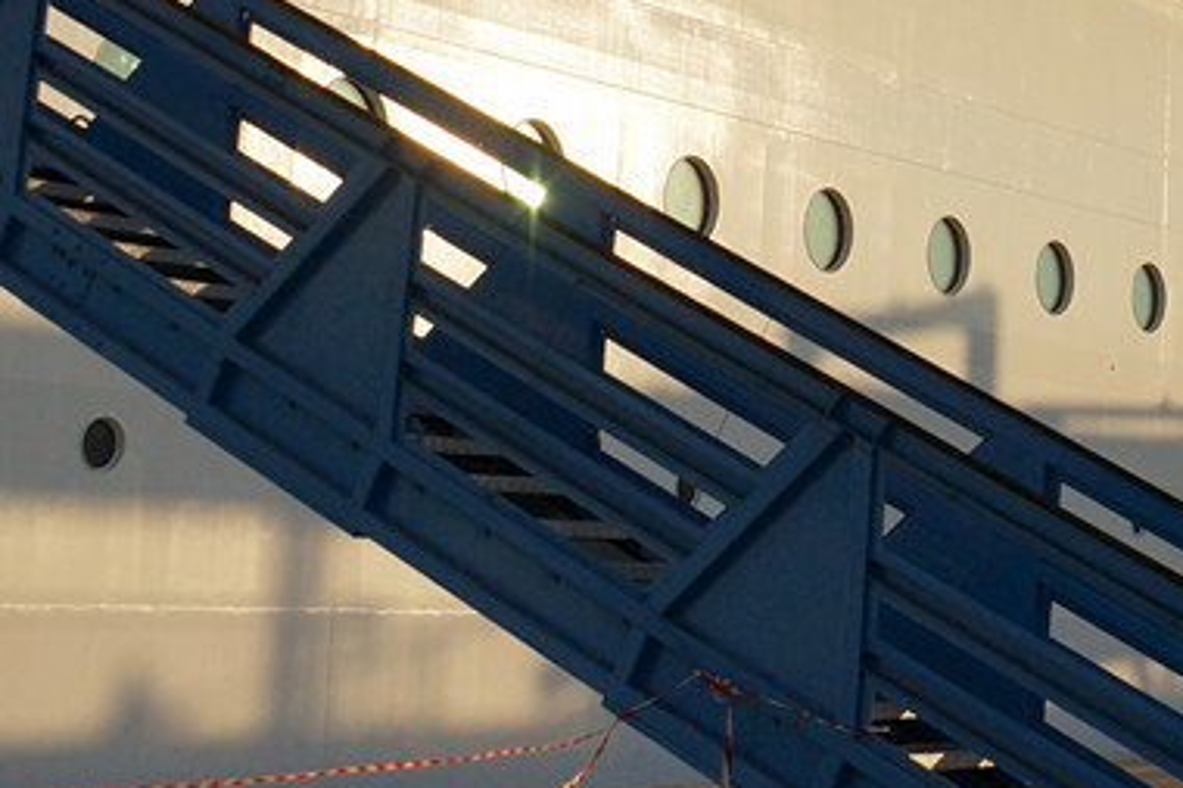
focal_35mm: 89
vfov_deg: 15.1
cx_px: 1345
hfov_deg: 21.5
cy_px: -11
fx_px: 2923
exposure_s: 1/4000
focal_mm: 22
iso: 400
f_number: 5.6
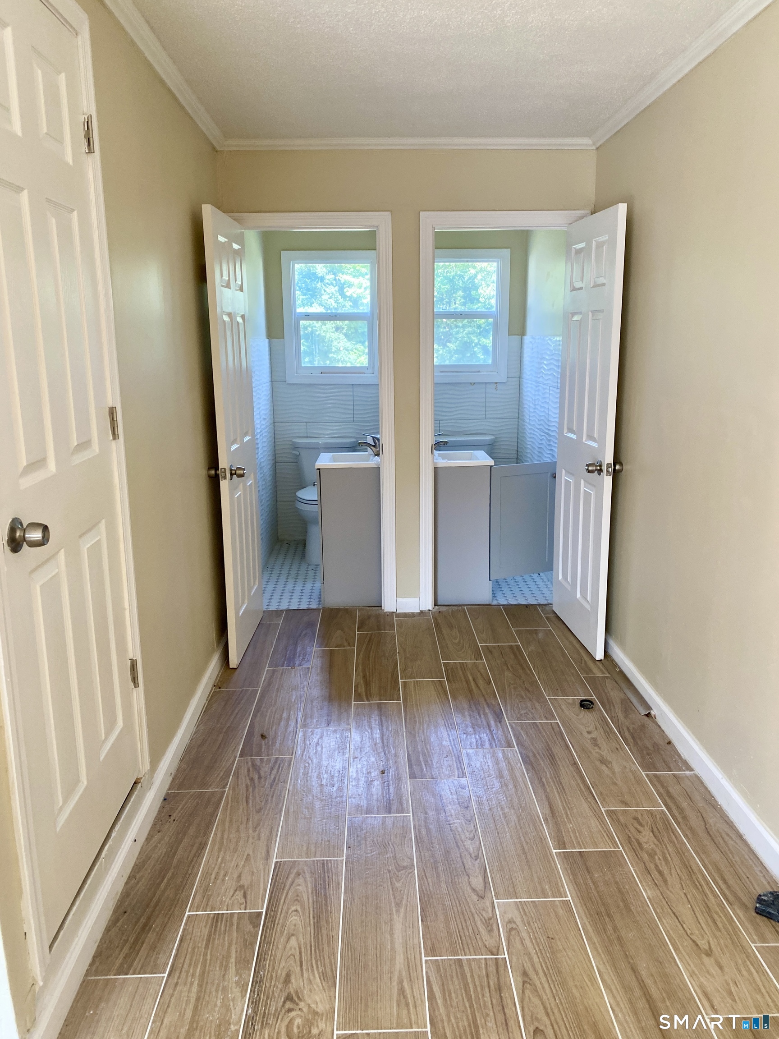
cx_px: 390
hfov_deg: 53.1
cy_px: 520
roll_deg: +1.1
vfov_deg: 67.3
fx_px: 780
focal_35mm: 26
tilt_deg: -11.1
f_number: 1.8
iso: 125
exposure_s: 1/121
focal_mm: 4.25
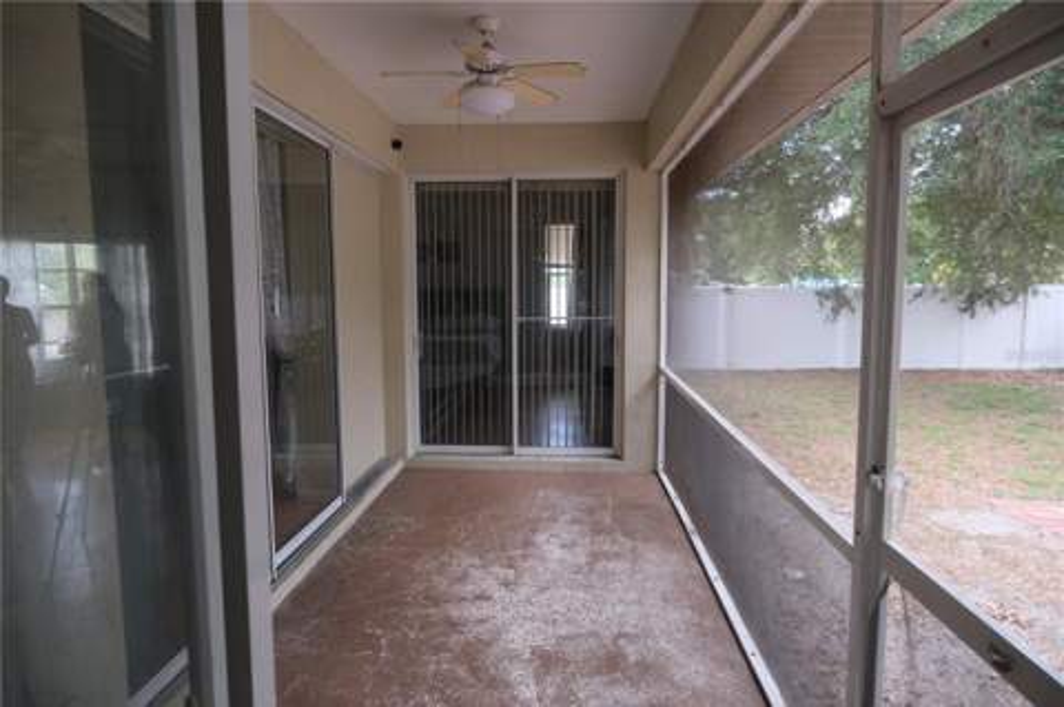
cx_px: 532
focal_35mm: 23
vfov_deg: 55.0
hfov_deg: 76.2
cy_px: 354
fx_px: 679
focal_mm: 15
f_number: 4
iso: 320
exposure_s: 1/100
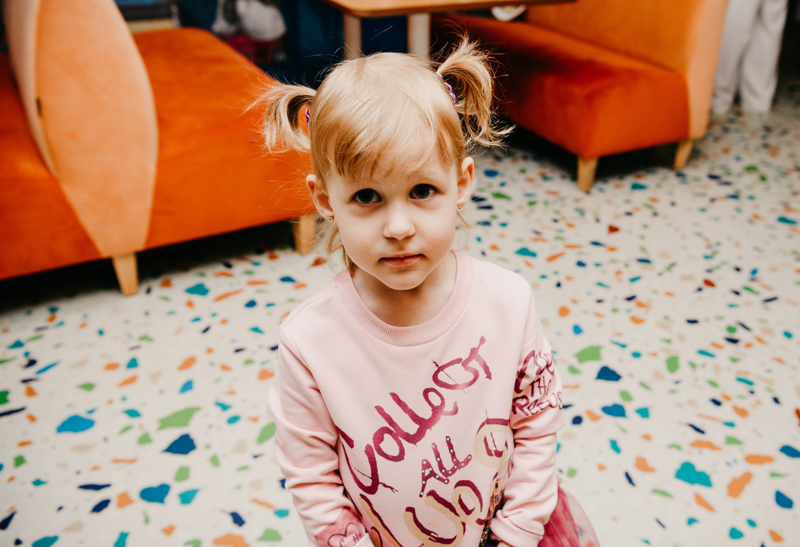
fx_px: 801
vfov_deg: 37.6
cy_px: 237
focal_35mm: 36
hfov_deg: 52.8
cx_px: 465
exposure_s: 1/160
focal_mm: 31
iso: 200
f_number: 4
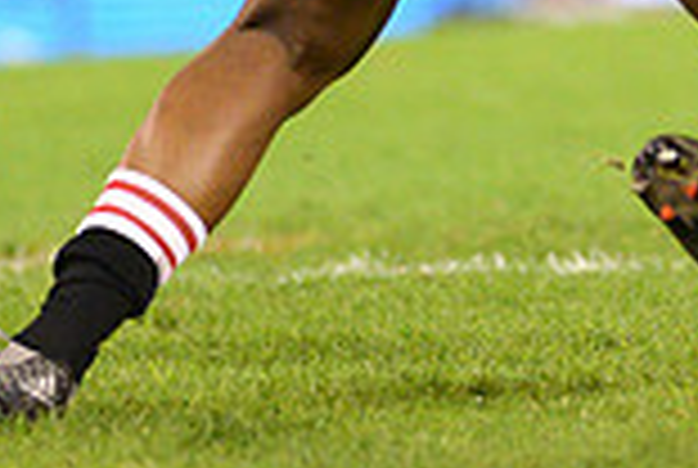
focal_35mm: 1121
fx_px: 21776
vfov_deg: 1.2
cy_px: -389
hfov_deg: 1.8
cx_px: 666
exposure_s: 1/1250
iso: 4500
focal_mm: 300
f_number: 2.8
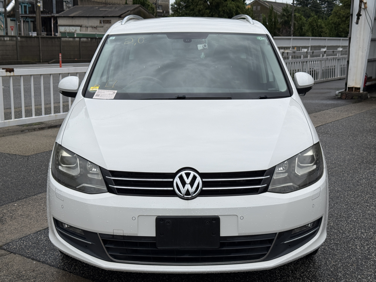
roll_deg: -0.9
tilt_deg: -10.8
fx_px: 521
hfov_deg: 39.7
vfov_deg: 30.3
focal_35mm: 48
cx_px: 188
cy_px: 141
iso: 64
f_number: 1.78
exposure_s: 1/2762
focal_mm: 6.76
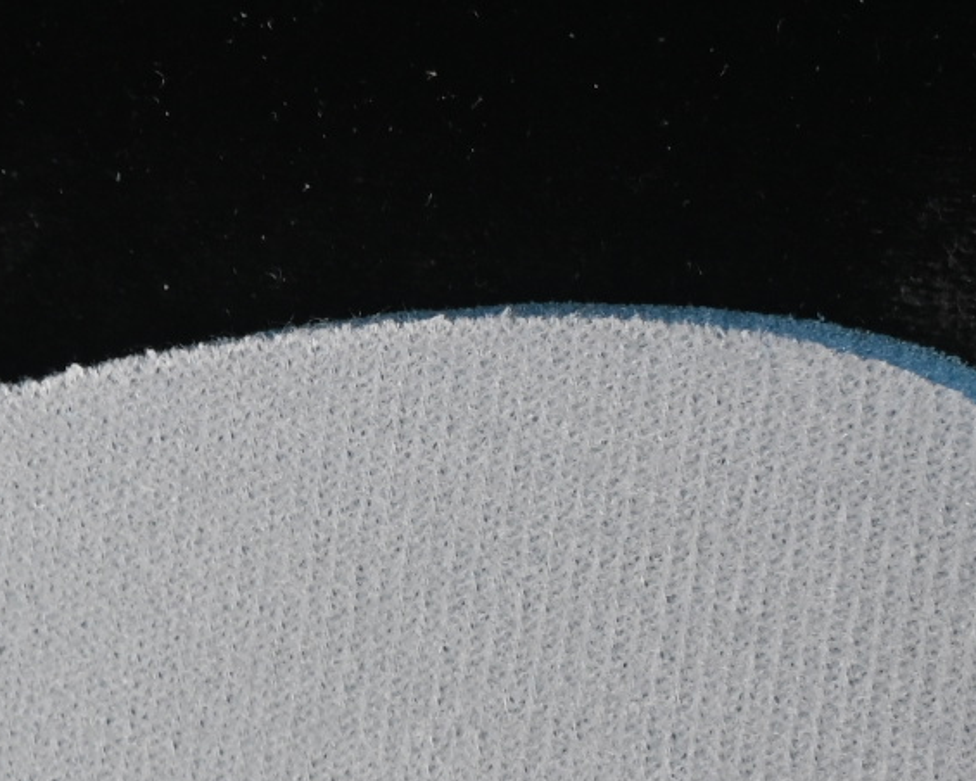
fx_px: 10023
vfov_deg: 4.4
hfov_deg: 5.4
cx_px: -1404
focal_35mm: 347
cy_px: 940
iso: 160
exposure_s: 1/60
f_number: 7.1
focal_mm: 50
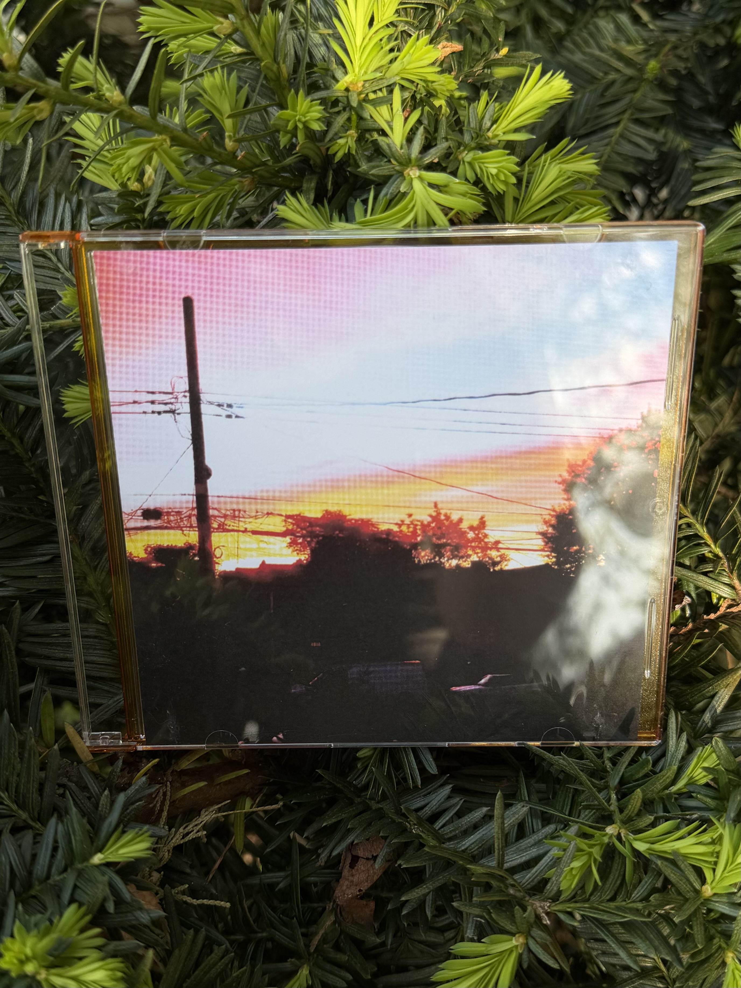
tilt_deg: -63.5
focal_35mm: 24
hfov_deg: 56.8
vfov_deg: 71.6
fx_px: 685
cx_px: 370
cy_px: 494
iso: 80
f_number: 1.78
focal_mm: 6.76
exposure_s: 1/1032
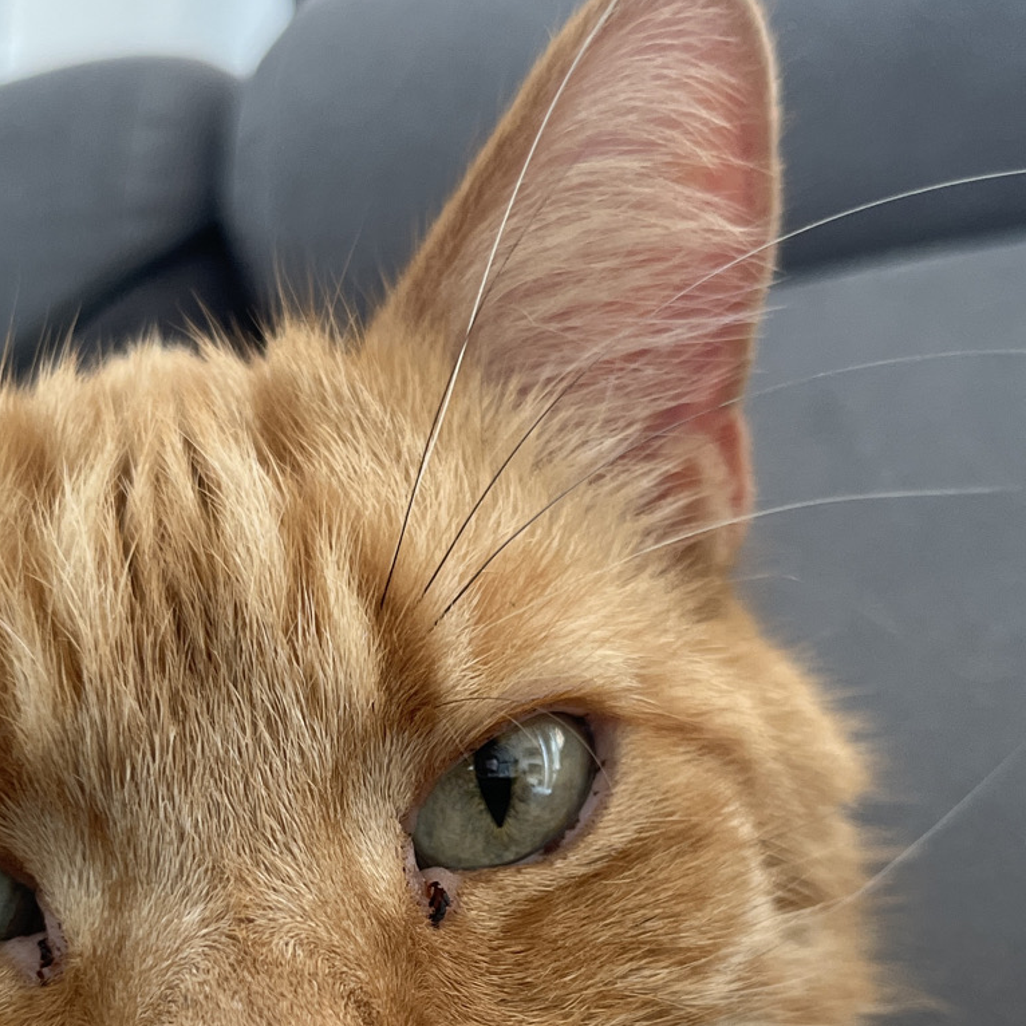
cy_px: 837
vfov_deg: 28.0
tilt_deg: +12.8
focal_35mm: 60
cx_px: 340
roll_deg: -0.7
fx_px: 2012
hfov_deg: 28.4
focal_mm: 5.1
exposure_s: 1/60
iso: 200
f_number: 1.6
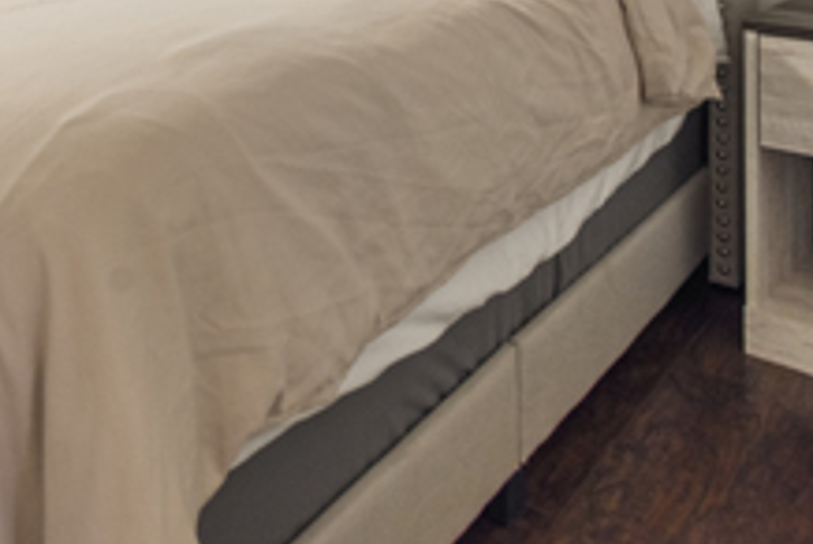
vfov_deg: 25.2
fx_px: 995
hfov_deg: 38.6
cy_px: -211
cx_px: -26
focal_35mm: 44
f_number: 9
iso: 100
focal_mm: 10
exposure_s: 1/2
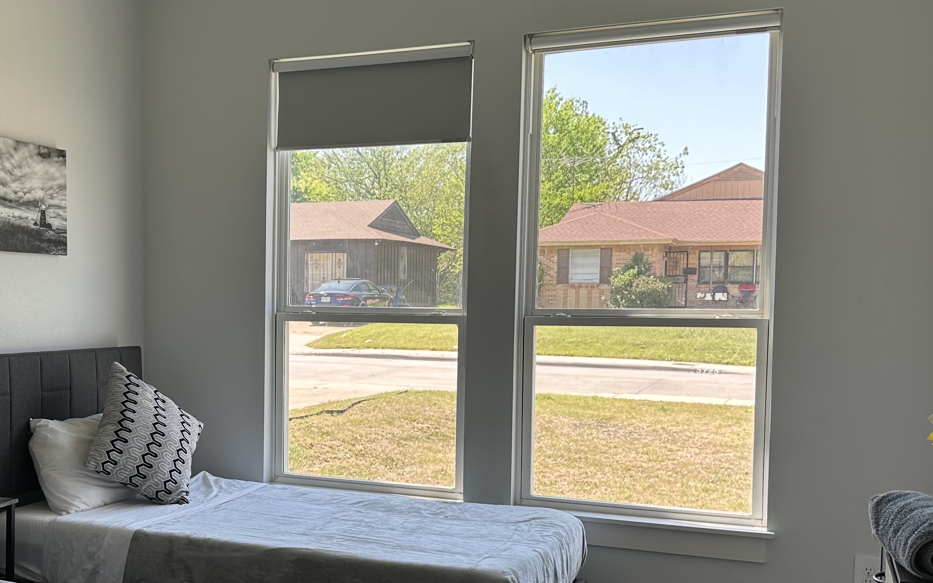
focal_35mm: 42
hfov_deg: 46.3
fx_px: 1068
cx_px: 298
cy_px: 363
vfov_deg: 30.4
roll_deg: -1.5
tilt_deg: -3.2
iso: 80
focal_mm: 6.86
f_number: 1.78
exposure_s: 1/373
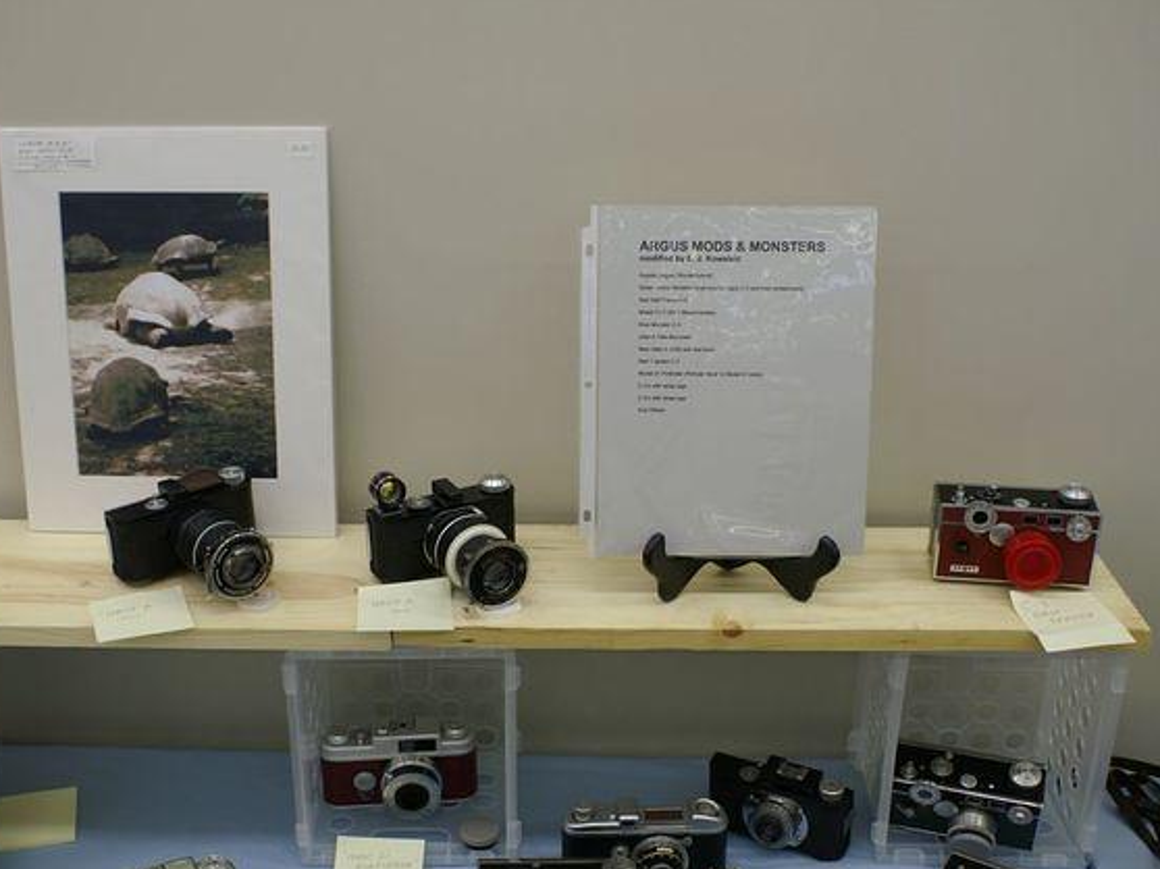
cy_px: 434
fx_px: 1440
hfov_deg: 43.8
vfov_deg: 33.6
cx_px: 534
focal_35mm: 43
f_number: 4.5
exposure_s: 1/50
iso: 250
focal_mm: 26
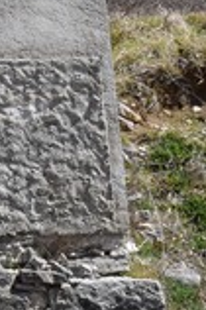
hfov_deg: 7.4
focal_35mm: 164
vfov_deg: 12.0
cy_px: -151
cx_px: -414
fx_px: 1411
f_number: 10
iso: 200
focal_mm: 18
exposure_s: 1/400
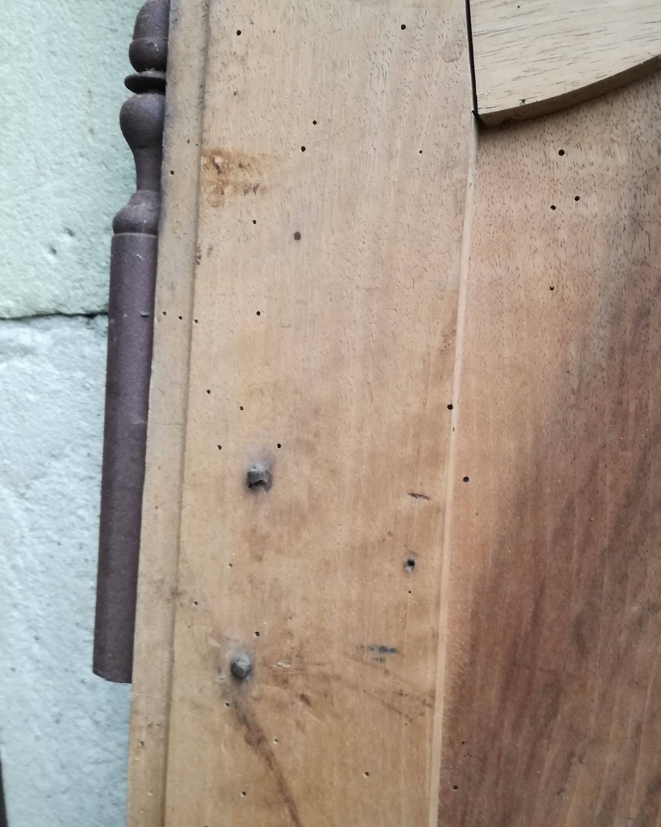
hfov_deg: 44.5
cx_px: 361
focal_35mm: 33
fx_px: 807
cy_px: 434
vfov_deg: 54.2
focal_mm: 3.79
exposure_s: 1/33.3
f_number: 2
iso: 320
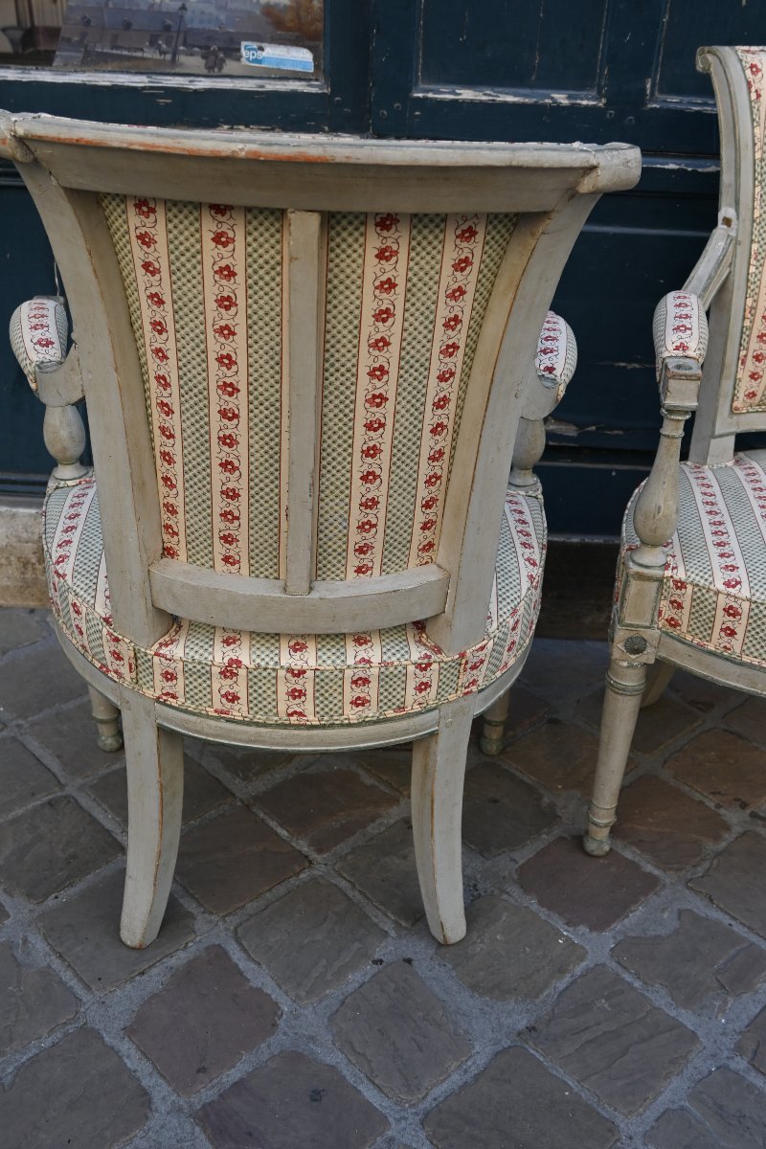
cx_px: 383
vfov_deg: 52.2
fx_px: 1173
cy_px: 574
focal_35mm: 37
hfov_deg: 36.2
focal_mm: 24.5
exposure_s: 1/250
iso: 200
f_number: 5
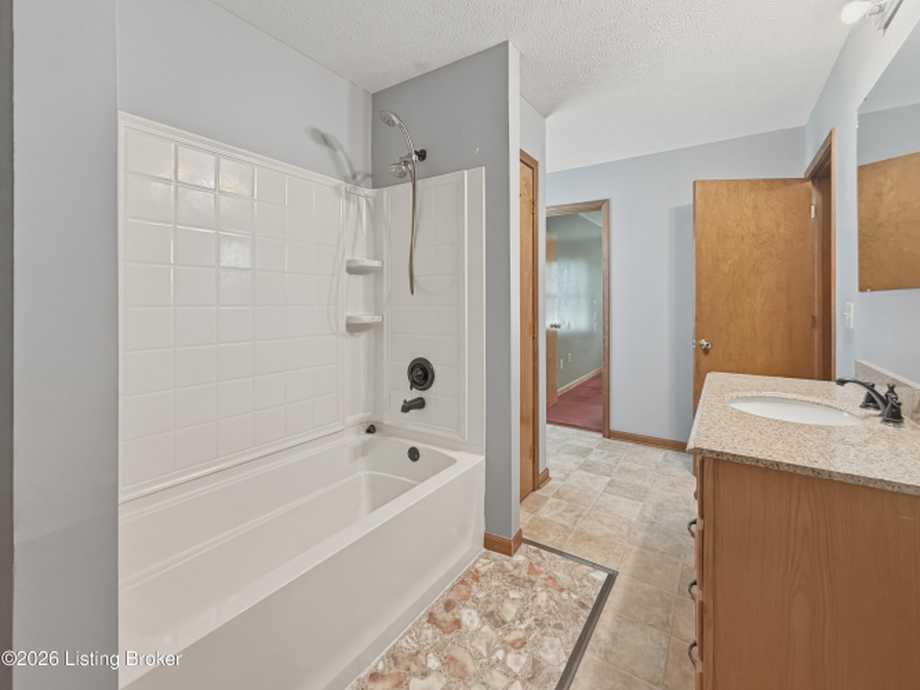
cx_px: 460
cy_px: 345
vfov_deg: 85.7
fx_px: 372
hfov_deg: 102.1
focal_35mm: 14
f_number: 2.2
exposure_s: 1/60
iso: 250
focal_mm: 2.2
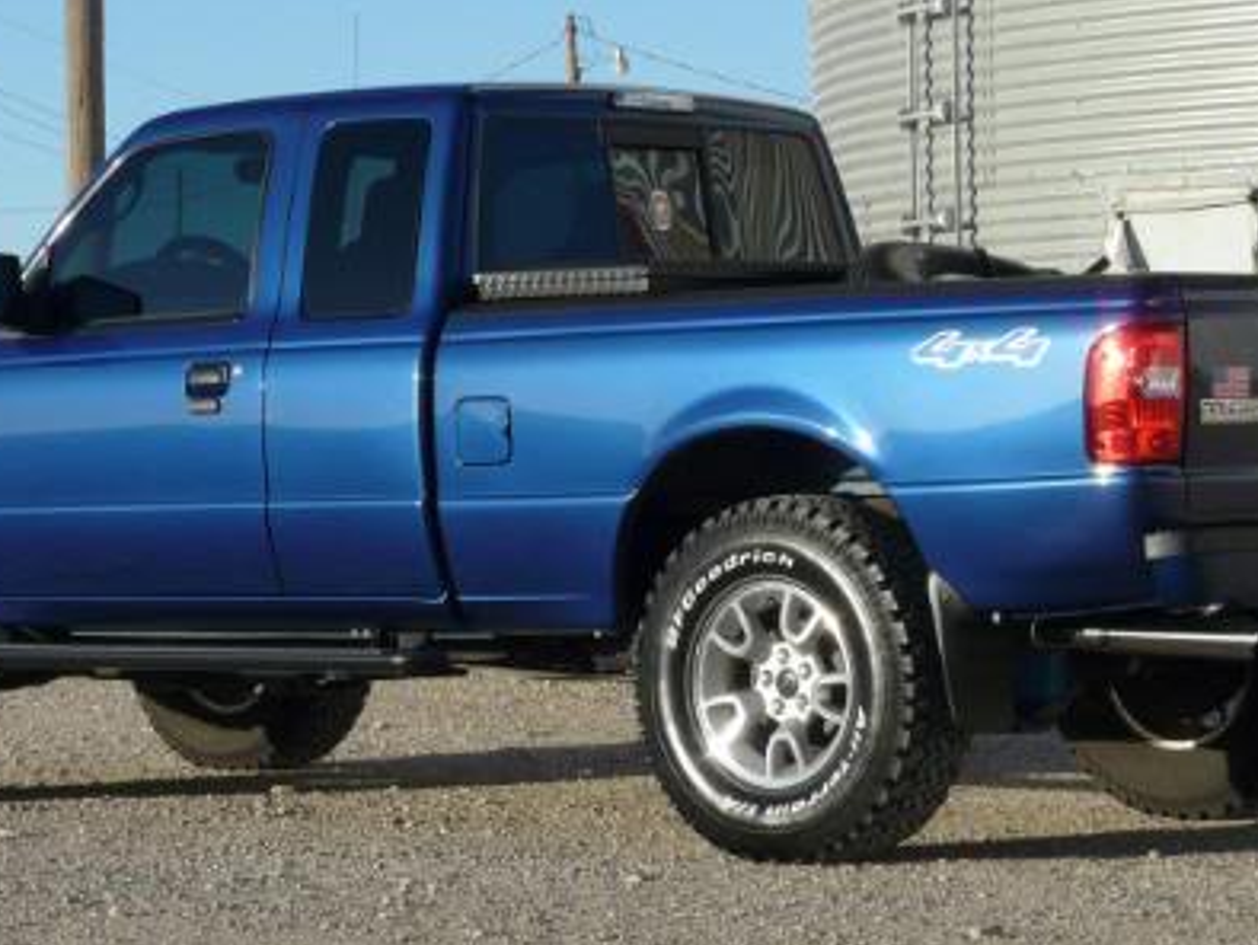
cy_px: 450
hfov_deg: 14.3
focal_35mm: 138
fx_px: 5018
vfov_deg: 10.8
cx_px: 616
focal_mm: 14
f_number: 5.6
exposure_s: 1/320
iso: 100
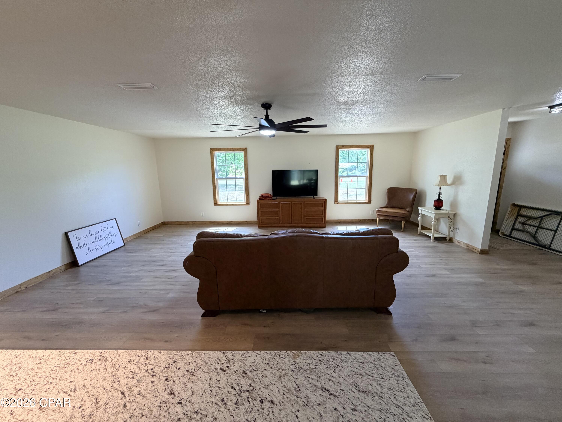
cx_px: 281
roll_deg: +0.8
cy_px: 211
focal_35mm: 14
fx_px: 227
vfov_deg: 85.7
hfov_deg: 102.1
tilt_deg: -9.6
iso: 320
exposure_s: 1/120
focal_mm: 2.22
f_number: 2.2
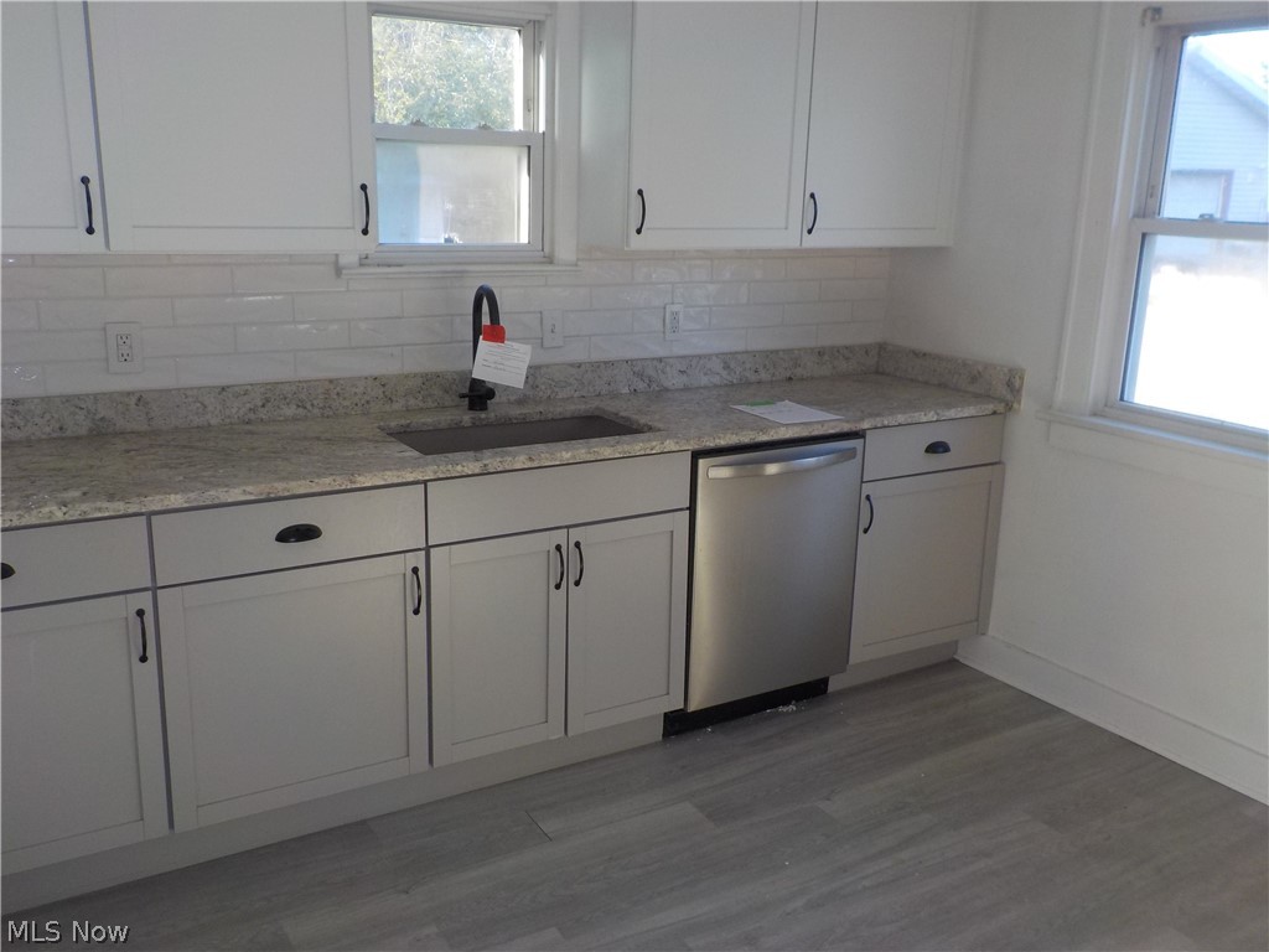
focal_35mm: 30
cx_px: 634
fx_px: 1100
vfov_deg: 46.8
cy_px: 476
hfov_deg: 60.0
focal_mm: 4.1
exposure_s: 1/80
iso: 125
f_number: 3.3
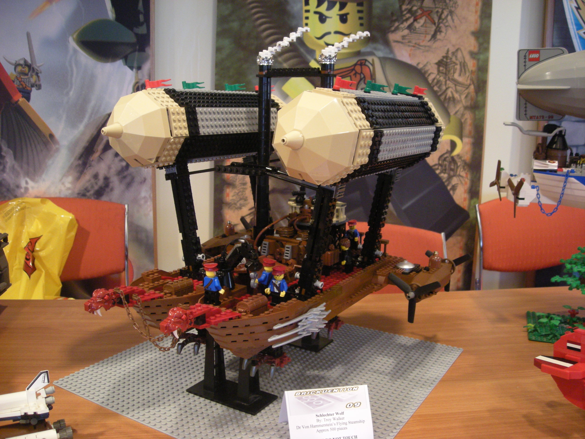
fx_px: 591
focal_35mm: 35
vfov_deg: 40.7
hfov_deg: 52.6
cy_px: 220
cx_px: 292
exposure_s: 1/8
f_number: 2.8
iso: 208
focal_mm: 5.7
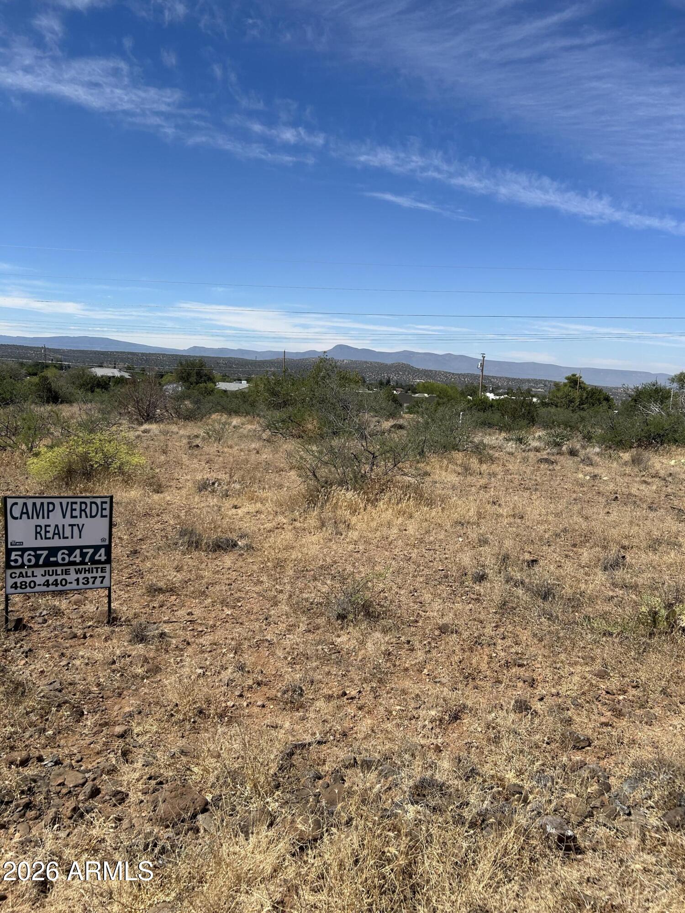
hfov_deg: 53.1
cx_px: 342
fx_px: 686
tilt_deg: -6.6
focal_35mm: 26
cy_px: 456
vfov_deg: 67.3
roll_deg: -3.7
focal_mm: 5.7
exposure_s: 1/4831
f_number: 1.5
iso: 50
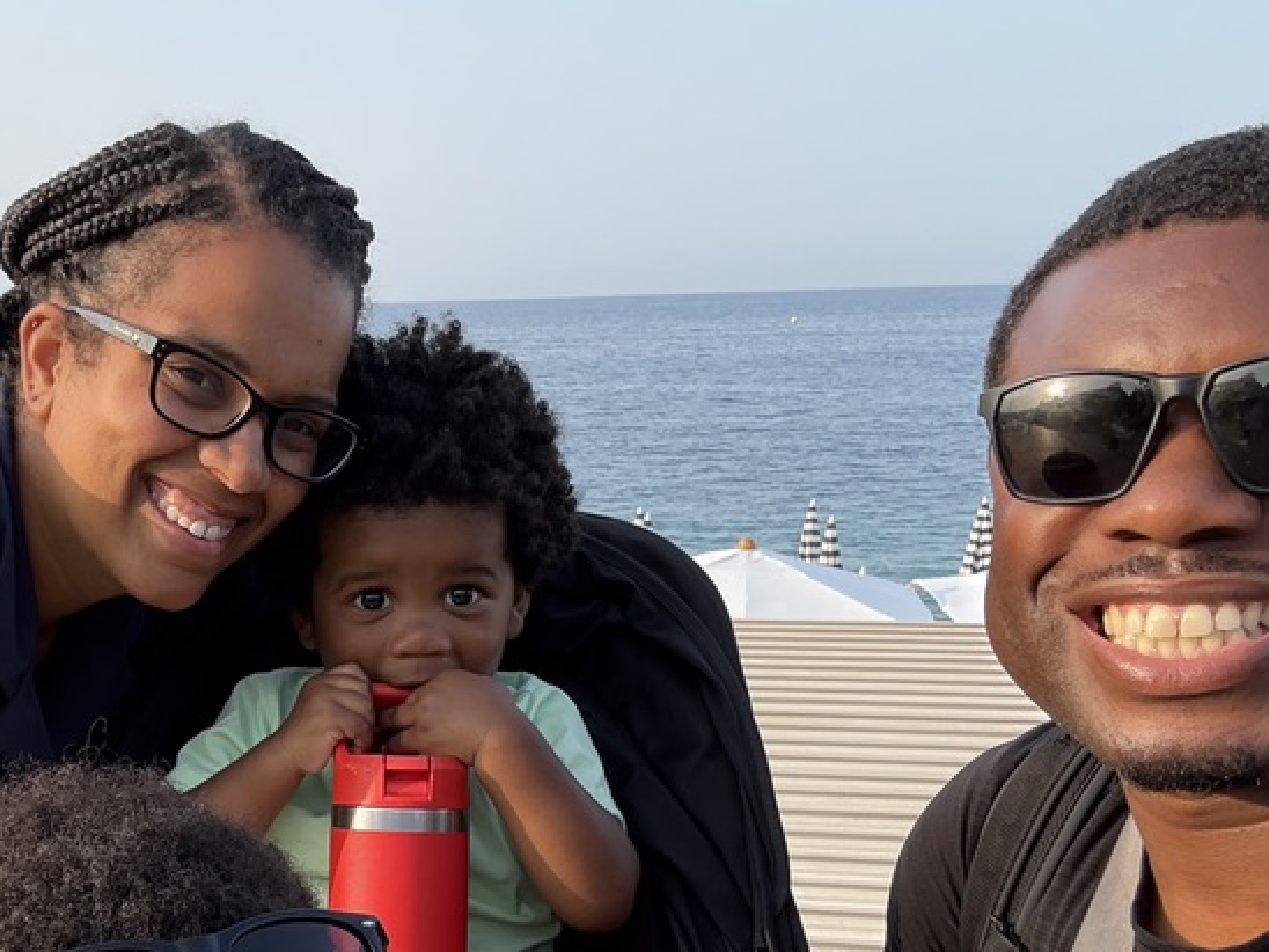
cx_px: 250
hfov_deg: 41.9
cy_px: 730
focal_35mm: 43
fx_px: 1576
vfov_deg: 32.9
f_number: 1.9
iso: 40
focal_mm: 2.69
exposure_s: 1/244
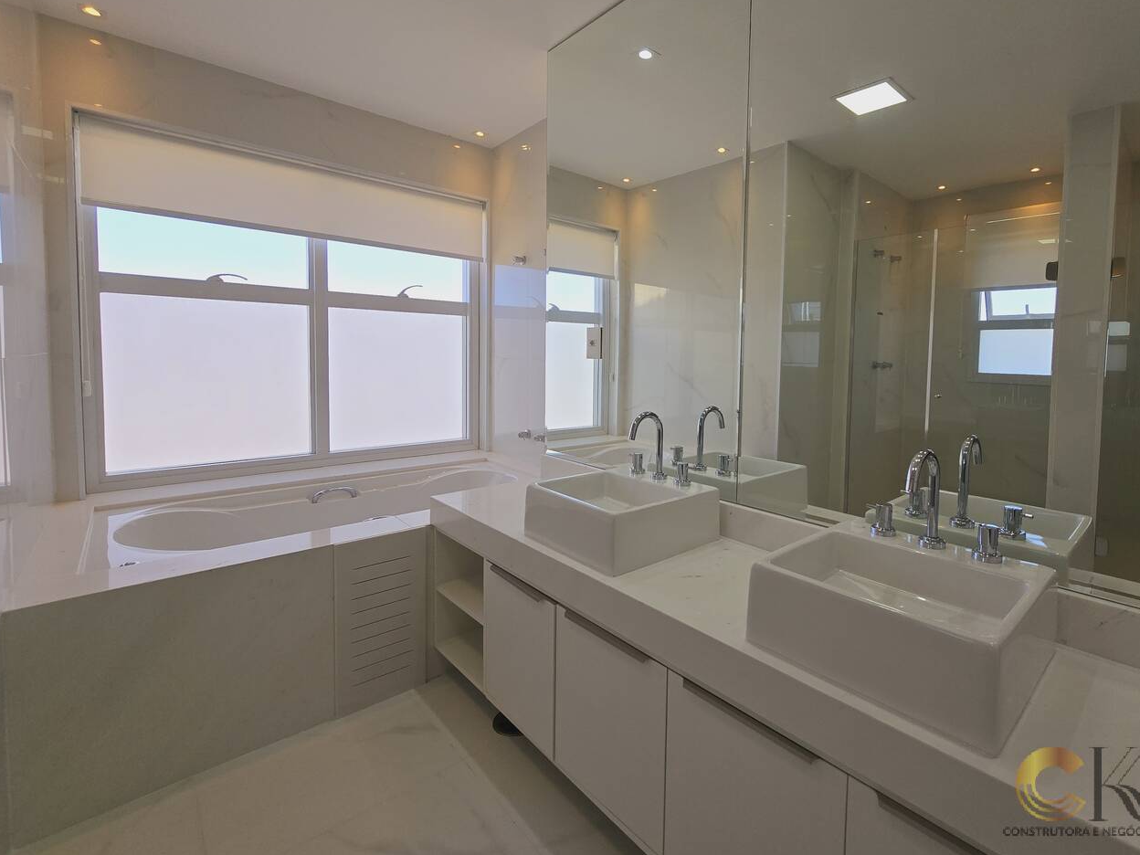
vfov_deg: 81.4
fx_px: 494
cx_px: 649
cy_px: 378
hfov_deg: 97.5
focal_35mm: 15
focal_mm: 2.2
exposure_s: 1/431
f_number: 2.2
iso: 50
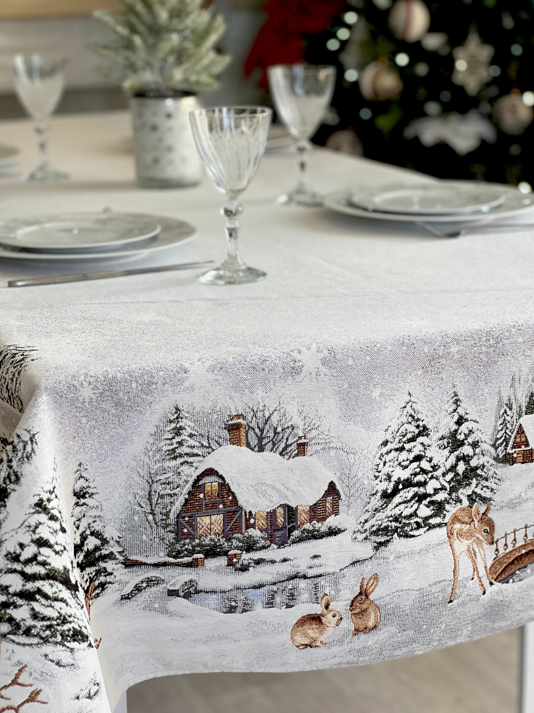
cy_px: 356
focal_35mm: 77
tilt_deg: -14.5
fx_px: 1584
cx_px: 267
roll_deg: +1.0
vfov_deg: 25.3
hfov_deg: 19.1
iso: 100
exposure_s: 1/100
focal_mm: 9
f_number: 2.8
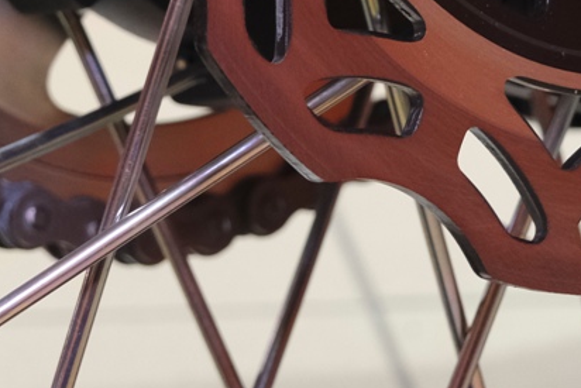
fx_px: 2196
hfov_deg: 15.1
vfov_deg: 9.6
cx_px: 330
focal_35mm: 136
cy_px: -284
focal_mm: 23.5
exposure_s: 1/100
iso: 1600
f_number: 4
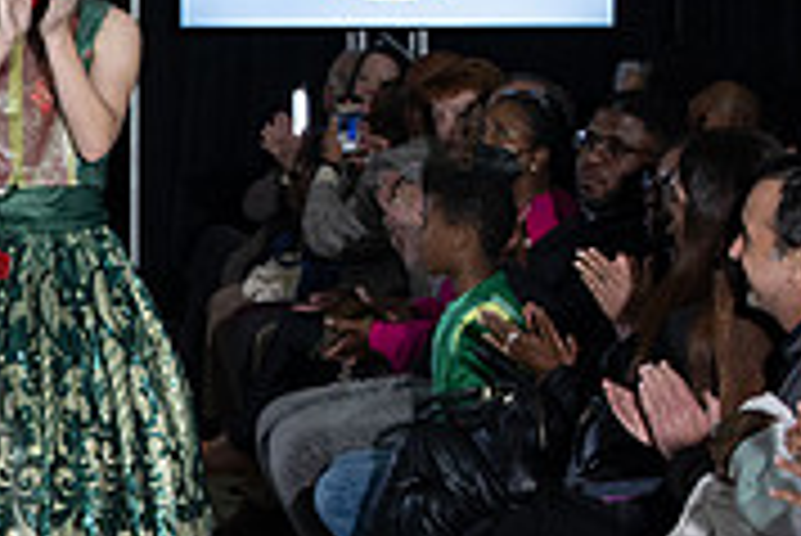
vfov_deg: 6.0
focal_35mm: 228
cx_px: -428
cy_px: 556
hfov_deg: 8.8
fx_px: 5077
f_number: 5.6
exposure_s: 1/160
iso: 1250
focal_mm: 70
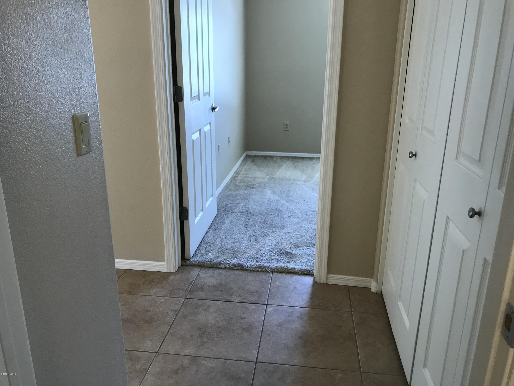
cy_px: 193
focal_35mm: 28
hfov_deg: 63.4
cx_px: 257
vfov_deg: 49.7
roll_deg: +0.8
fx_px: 416
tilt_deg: -17.2
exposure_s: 1/30
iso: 32
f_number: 1.8
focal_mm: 3.99
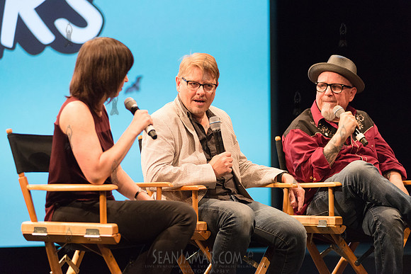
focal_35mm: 125
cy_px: 137
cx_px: 206
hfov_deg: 16.4
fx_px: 1427
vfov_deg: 11.0
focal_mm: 125
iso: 4000
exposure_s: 1/200
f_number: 3.2
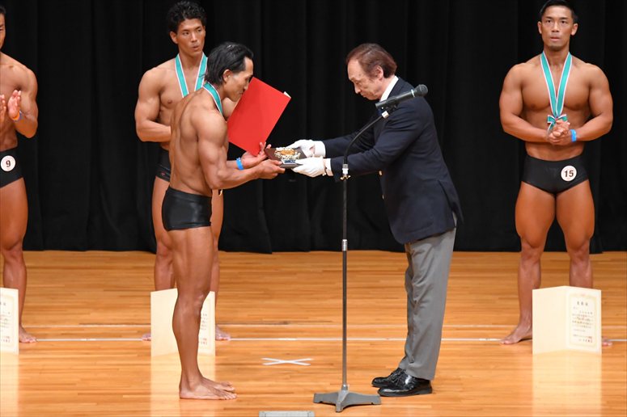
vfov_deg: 5.1
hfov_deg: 7.6
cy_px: 208
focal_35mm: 270
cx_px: 314
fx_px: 4700
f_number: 5.6
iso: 4000
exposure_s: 1/400
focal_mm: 180
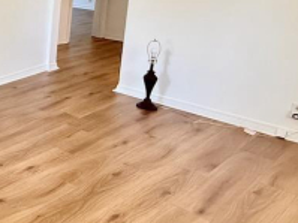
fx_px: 404
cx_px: -140
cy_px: 22
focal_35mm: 47
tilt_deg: -10.9
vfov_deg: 29.6
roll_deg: -0.1
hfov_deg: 28.2
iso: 500
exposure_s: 1/120
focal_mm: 2.22
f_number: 2.2
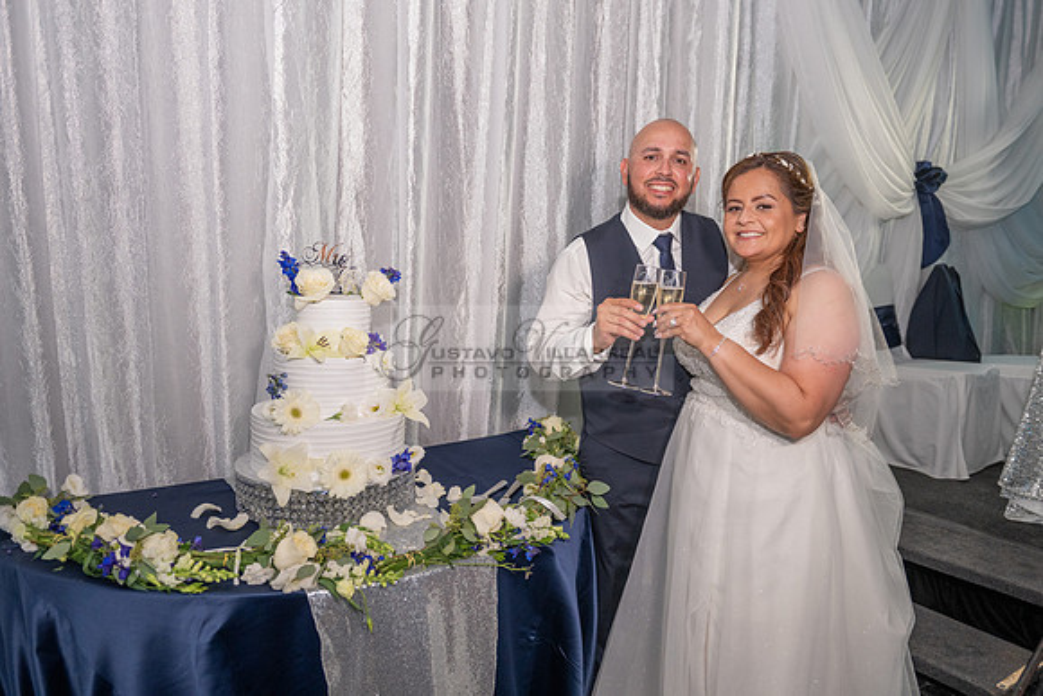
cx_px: 522
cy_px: 348
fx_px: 782
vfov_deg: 48.0
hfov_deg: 67.4
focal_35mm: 27
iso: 1600
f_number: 3.5
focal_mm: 27
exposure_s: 1/200
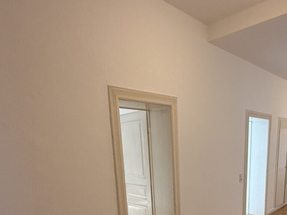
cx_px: 182
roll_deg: +1.7
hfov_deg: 59.1
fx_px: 249
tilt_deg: -12.4
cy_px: 199
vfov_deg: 42.4
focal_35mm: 30
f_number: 2.2
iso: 250
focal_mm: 2.22
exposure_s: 1/100
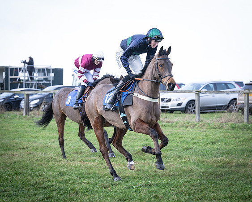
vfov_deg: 11.4
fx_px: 1007
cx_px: 161
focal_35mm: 135
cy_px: 93
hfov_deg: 14.2
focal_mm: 89
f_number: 4
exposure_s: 1/800
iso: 400
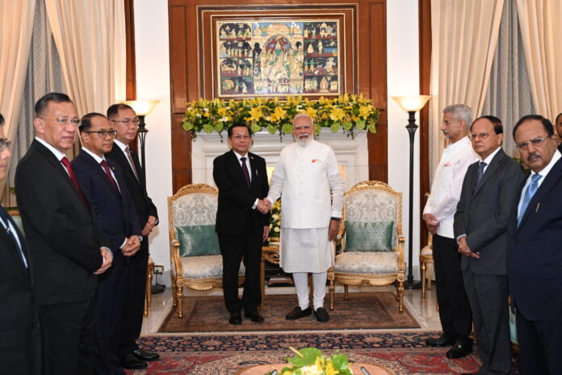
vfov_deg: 27.5
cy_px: 188
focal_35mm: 49
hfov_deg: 40.3
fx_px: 765
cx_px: 281
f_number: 4.5
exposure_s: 1/80
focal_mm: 49
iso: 800
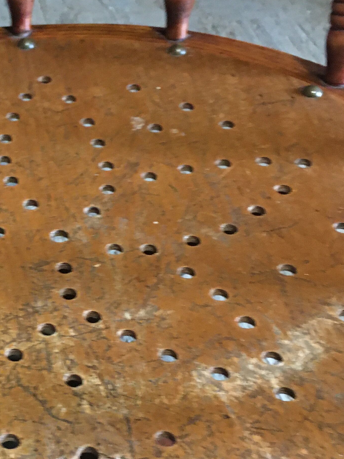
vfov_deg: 30.2
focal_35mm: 64
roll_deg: +3.6
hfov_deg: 22.0
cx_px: -8
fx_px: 848
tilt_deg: -42.2
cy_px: 278
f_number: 2.2
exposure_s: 1/17
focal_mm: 4.15
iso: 400
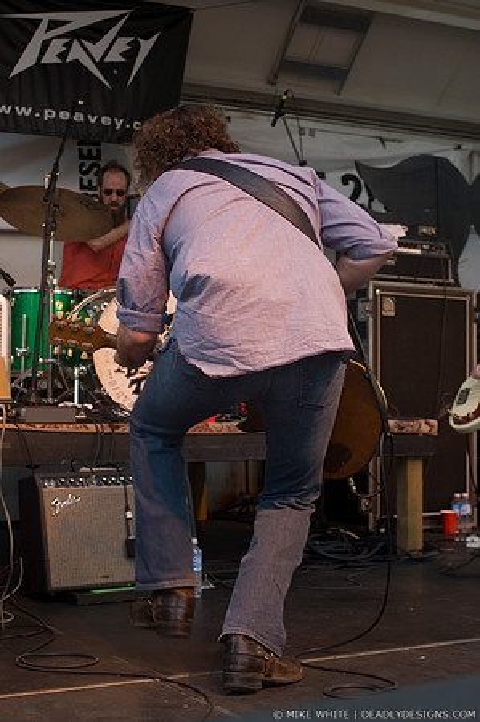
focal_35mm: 60
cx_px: 240
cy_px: 361
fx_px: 1203
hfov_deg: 22.6
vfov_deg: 33.4
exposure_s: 1/125
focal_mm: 40
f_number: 4
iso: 200
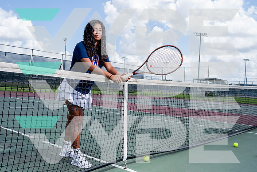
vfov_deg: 37.0
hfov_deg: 53.3
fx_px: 256
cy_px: 86
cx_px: 128
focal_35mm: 36
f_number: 6.3
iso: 100
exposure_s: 1/250
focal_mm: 32
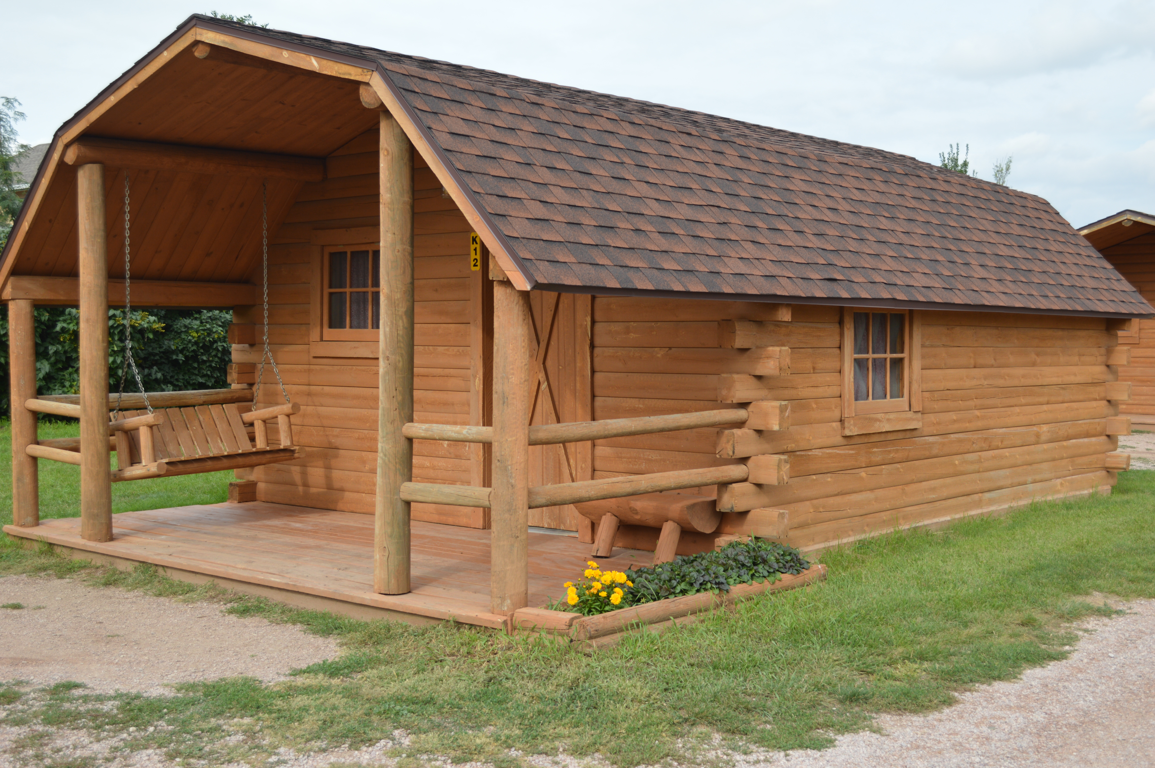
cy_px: 384
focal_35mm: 44
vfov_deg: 30.8
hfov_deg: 45.0
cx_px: 578
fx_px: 1394
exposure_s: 1/125
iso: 110
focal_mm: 29
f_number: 5.6
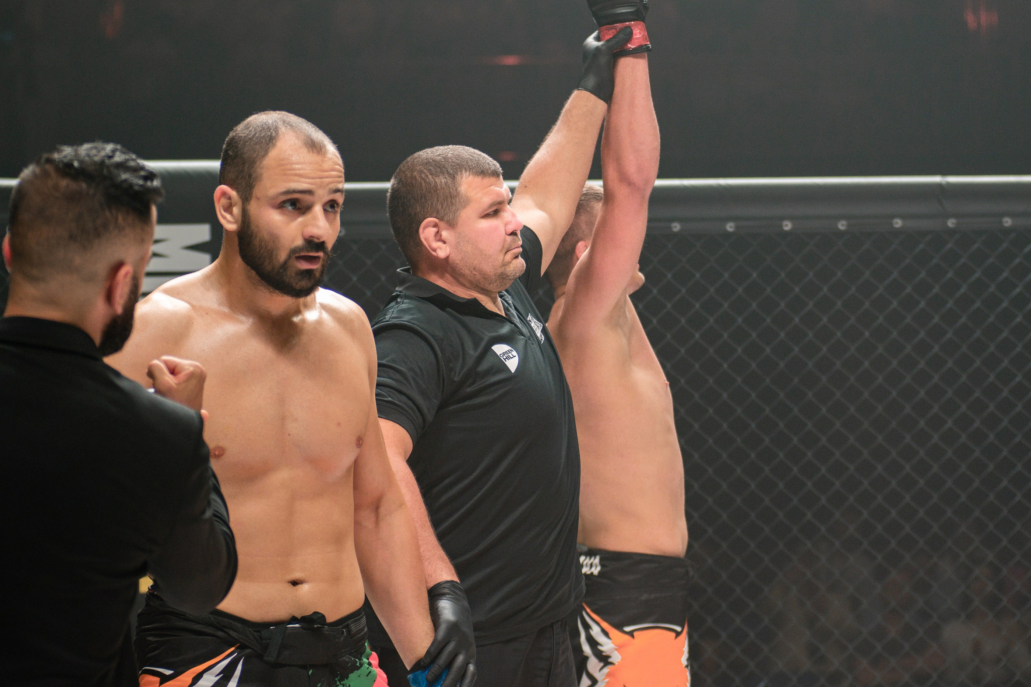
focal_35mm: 98
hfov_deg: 20.8
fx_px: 2806
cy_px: 279
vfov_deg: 13.9
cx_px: 542
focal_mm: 80
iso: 1600
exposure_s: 1/640
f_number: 4
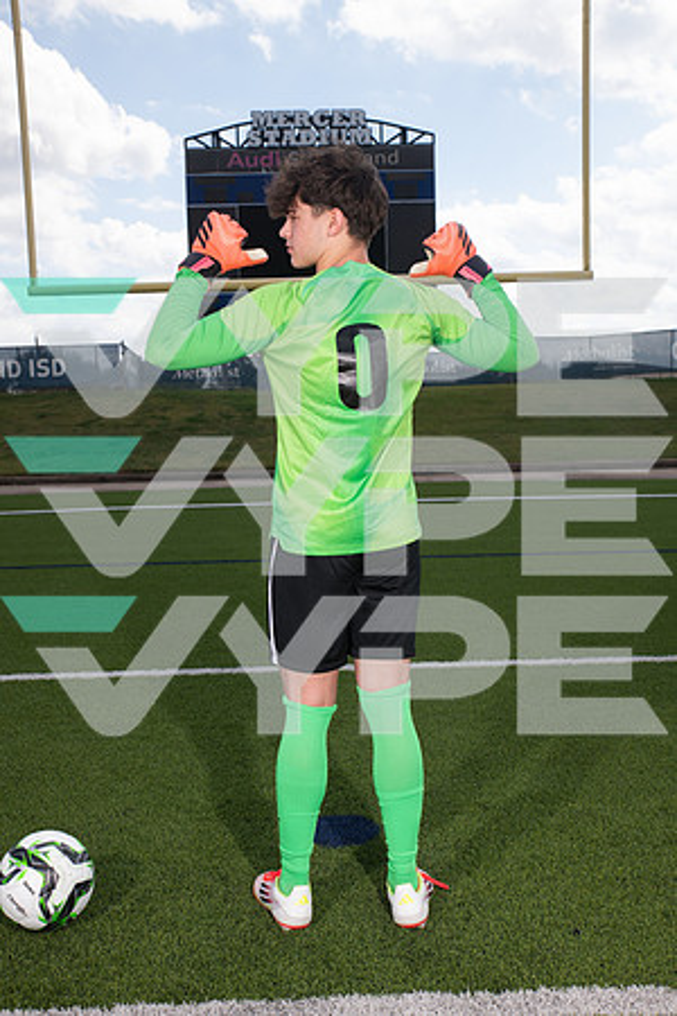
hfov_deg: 36.9
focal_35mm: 36
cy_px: 508
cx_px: 338
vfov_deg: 53.1
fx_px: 1015
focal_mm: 36
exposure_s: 1/320
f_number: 7.1
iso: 125
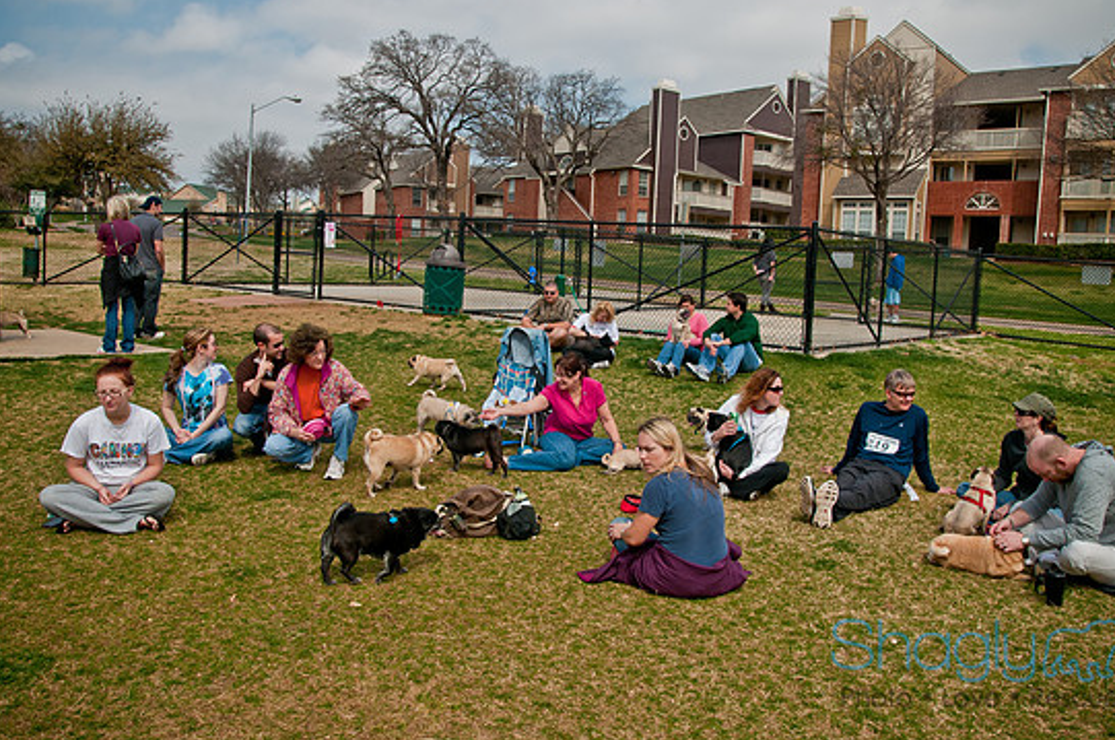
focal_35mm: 31
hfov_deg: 61.1
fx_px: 944
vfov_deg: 42.8
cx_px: 563
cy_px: 354
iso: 200
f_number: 10
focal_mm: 19
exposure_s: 1/320
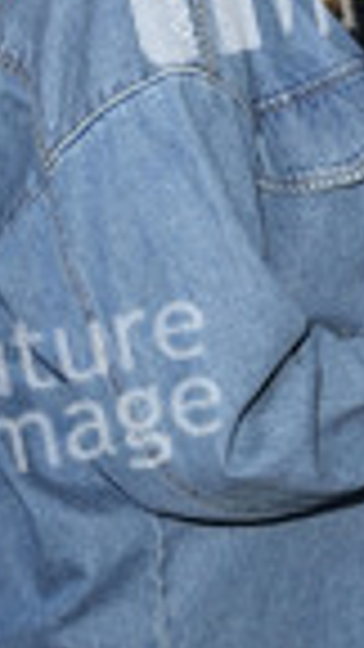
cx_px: 481
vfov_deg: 17.5
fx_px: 2093
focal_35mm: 122
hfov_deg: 9.7
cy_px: 184
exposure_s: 1/160
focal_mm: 42
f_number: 5.6
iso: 500
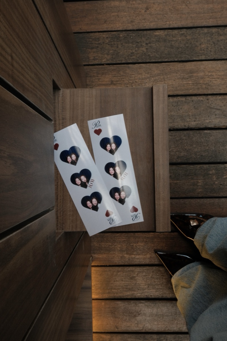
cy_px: 170
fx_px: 360
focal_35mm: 38
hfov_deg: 35.0
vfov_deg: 50.7
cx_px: 114
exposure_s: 1/10
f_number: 22
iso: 800
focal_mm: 25.6
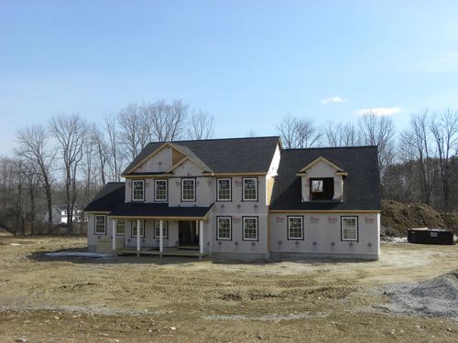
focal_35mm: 33
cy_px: 172
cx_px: 229
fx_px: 437
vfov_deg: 42.9
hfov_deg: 55.4
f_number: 5
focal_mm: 5.9
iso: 64
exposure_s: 1/363
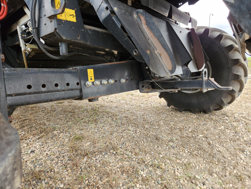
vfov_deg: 58.9
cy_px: 94
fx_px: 167
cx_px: 126
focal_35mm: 23
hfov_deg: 73.9
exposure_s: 1/180
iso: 50
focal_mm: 5.4
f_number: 1.8
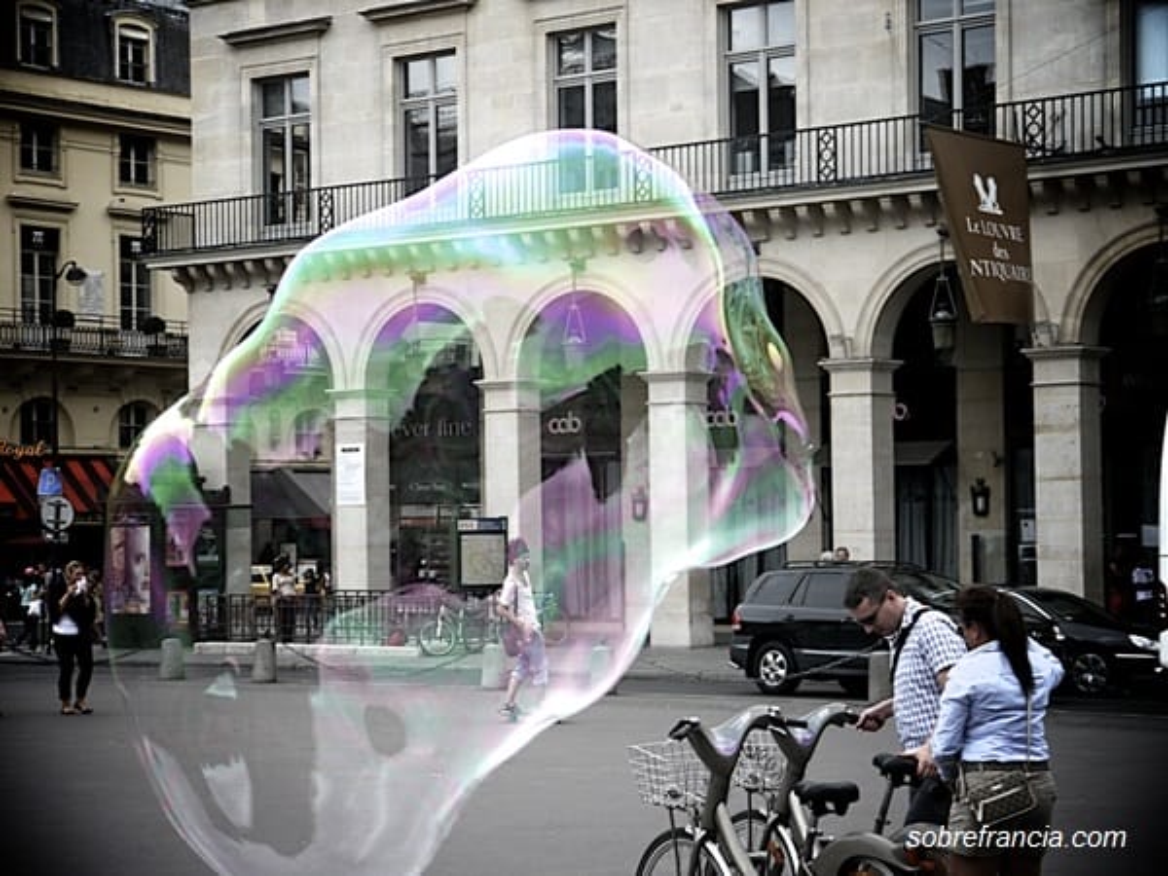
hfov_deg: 23.3
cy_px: 438
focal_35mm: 84
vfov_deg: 17.6
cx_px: 584
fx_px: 2834
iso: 100
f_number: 5.6
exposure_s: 1/160
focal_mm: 42
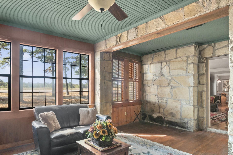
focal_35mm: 20
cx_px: 92
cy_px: 84
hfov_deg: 82.9
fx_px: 129
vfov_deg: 61.8
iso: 250
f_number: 9
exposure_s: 1/3
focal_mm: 10
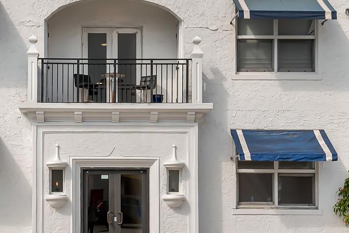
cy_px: 81
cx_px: 121
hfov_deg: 28.3
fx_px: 688
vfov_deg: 19.1
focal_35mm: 71
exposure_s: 1/3200
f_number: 8
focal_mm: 24
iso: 400
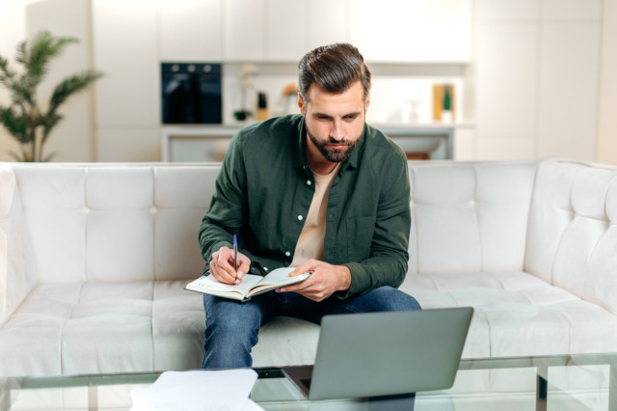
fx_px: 856
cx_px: 308
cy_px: 206
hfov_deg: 39.6
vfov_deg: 27.0
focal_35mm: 50
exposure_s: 1/250
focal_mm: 50
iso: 400
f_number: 2.2
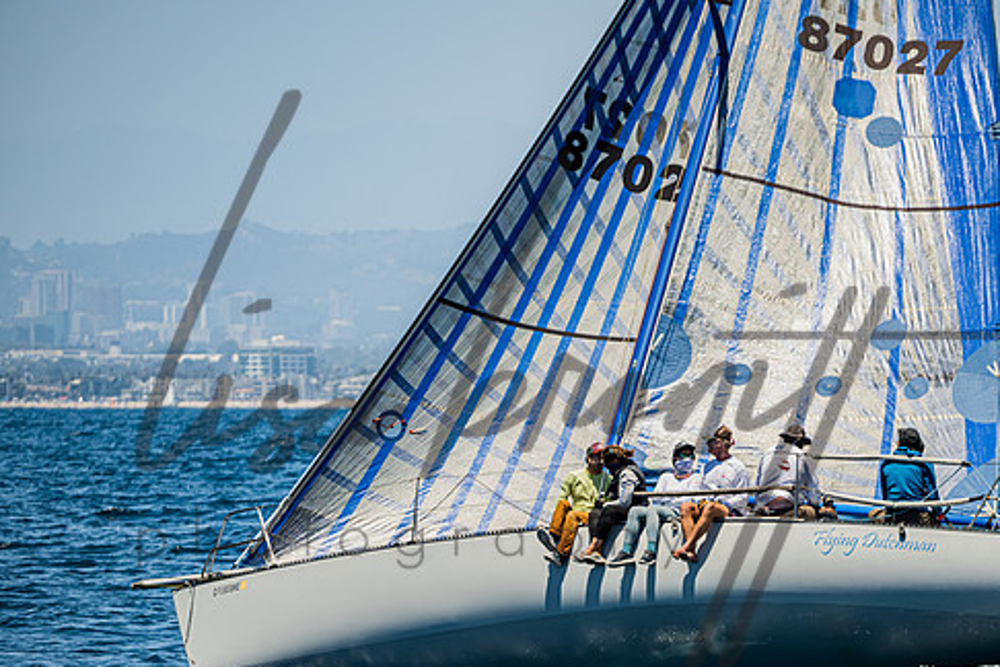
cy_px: 434
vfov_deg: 3.6
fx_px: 10721
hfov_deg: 5.3
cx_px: 614
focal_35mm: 386
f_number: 5
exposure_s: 1/1250
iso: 320
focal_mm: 270
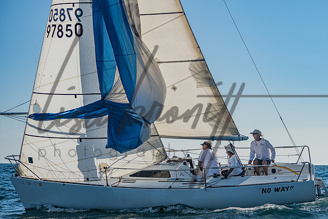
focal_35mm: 101
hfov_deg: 20.1
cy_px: 111
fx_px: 924
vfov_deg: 13.5
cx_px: 205
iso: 100
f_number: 4.5
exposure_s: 1/2000
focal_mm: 80
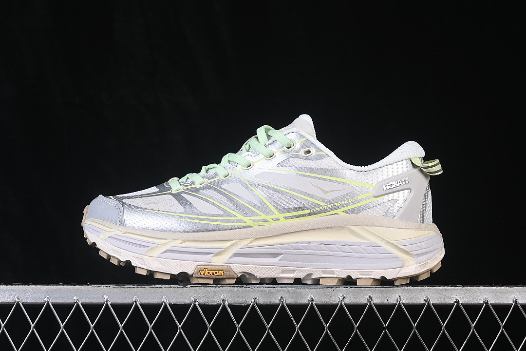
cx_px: 263
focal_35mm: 75
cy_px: 176
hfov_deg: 27.0
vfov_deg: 18.2
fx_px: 1096
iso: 160
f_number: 8
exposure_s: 1/80
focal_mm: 50
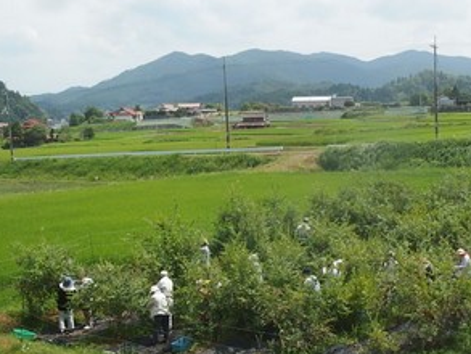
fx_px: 858
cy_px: 190
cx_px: 354
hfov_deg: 30.2
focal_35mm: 63
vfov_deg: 23.3
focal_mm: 6.8
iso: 100
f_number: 7.1
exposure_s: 1/320
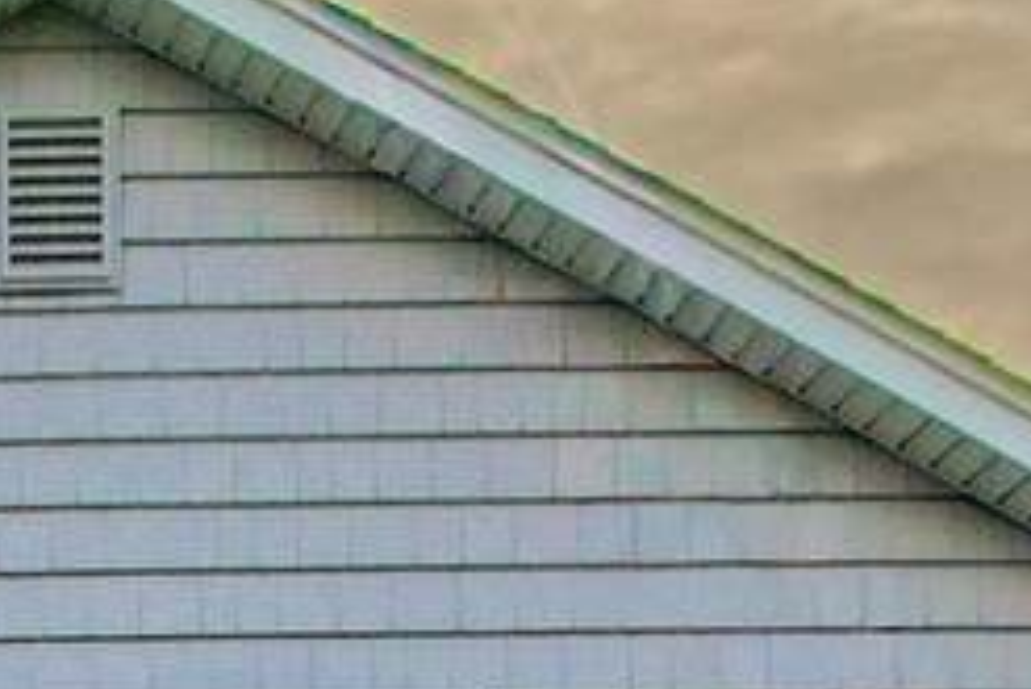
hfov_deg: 17.7
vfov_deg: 10.5
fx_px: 3267
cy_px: 1618
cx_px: 109
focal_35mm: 114
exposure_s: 1/320
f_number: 2.8
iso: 110
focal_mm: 8.38
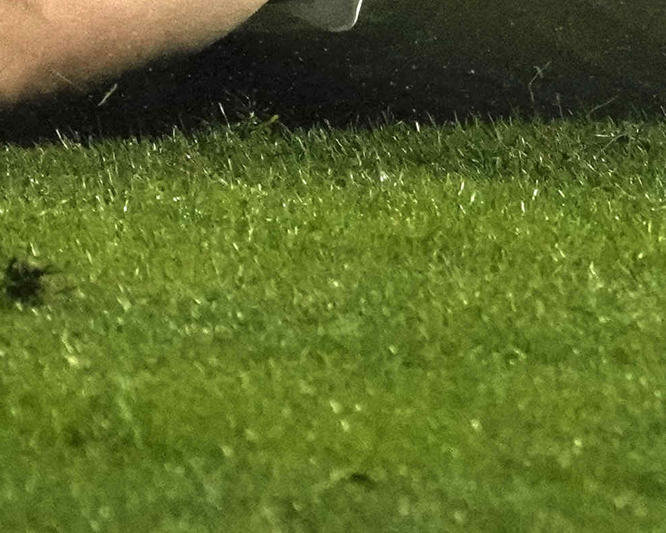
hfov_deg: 1.2
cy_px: -253
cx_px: 866
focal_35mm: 1651
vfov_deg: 0.9
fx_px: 32549
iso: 10000
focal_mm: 200
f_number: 5.6
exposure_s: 1/2500
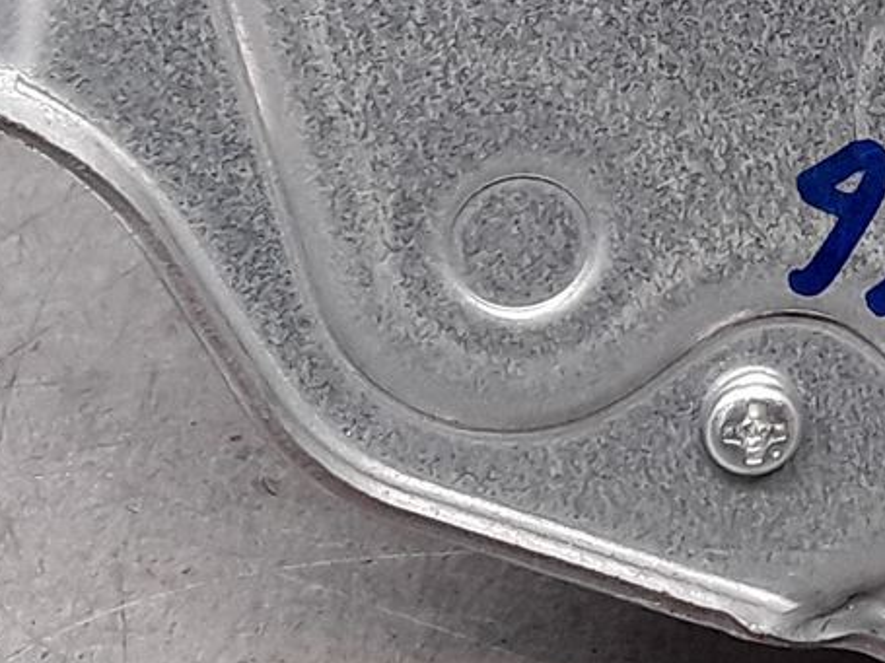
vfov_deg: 11.4
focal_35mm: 126
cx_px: 1233
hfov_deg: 14.8
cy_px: -249
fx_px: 3220
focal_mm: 2.91
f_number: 1.9
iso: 40
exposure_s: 1/50
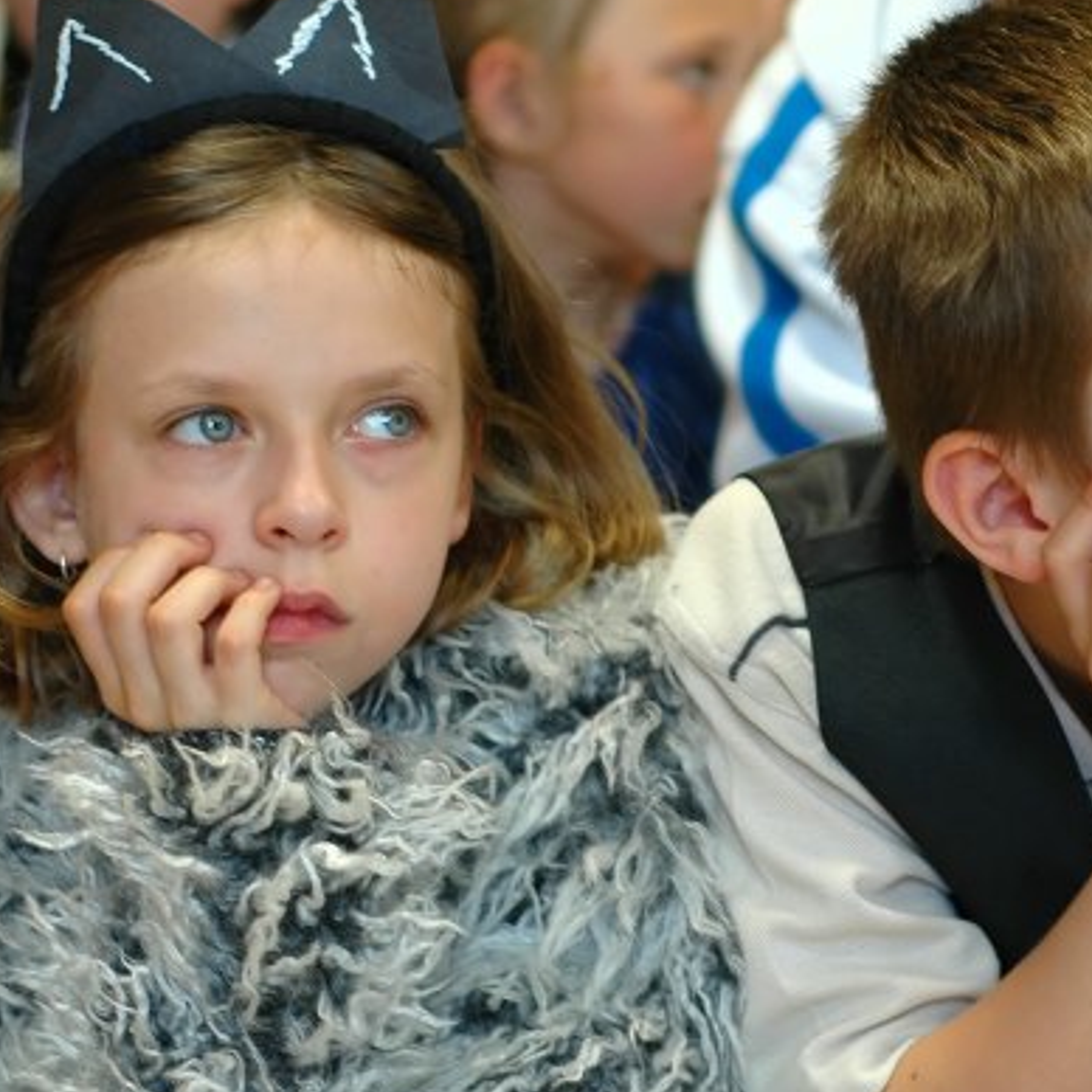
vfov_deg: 16.6
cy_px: 509
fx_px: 3747
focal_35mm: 105
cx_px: 706
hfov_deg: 16.5
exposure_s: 1/40
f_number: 3.2
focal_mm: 50
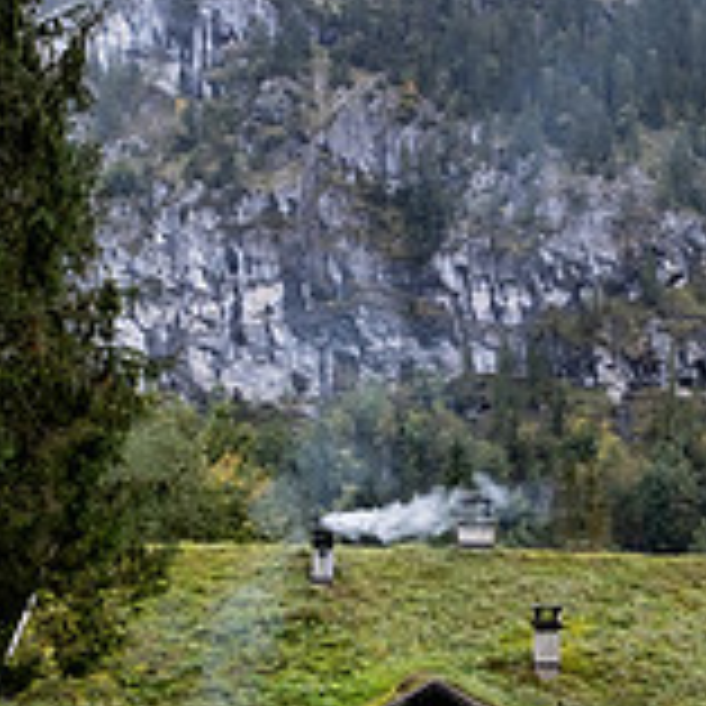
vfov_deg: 25.3
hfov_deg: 25.2
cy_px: 391
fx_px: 1569
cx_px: 490
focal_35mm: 68
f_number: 4
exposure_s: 1/220
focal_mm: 18.7
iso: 320
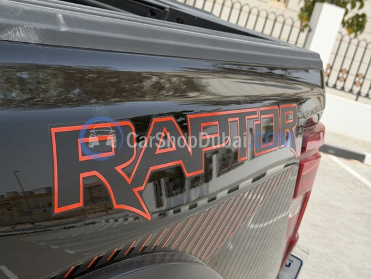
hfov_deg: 39.7
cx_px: 186
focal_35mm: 48
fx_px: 514
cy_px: 140
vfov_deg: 30.3
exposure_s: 1/3534
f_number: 1.78
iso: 64
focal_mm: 6.76
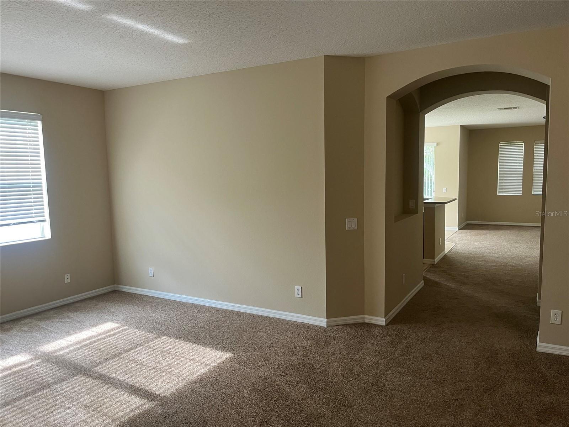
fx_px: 427
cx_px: 284
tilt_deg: -6.5
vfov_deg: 53.1
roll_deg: +1.2
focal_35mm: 26
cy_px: 214
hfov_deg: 67.3
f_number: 1.6
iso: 100
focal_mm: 5.1
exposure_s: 1/60
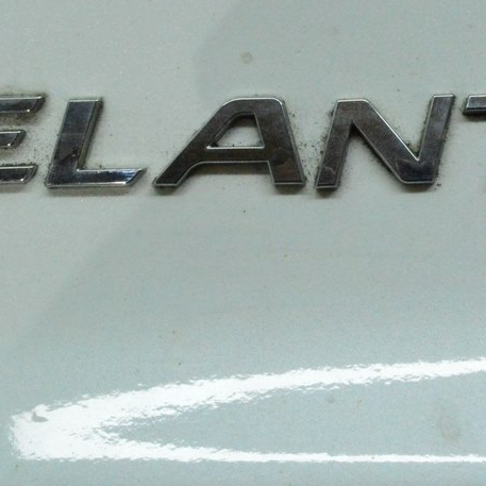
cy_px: 129
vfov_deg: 21.5
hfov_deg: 21.4
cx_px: 393
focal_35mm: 80
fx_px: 1271
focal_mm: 28
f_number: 29
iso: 6400
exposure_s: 1/50
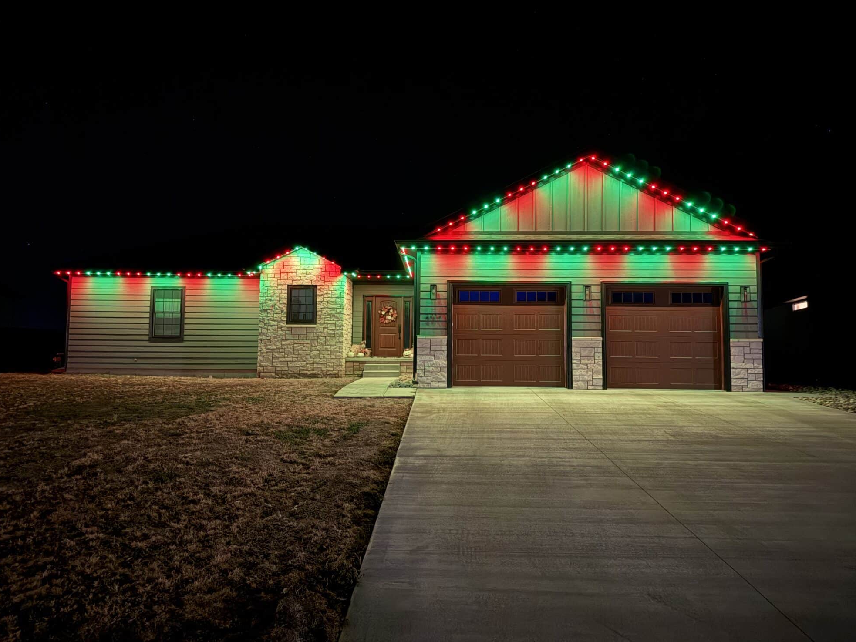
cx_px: 433
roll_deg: -1.0
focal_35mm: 25
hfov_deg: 69.4
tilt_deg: +4.5
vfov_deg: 54.9
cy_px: 312
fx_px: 618
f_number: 1.78
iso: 2500
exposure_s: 1/5
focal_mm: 6.76
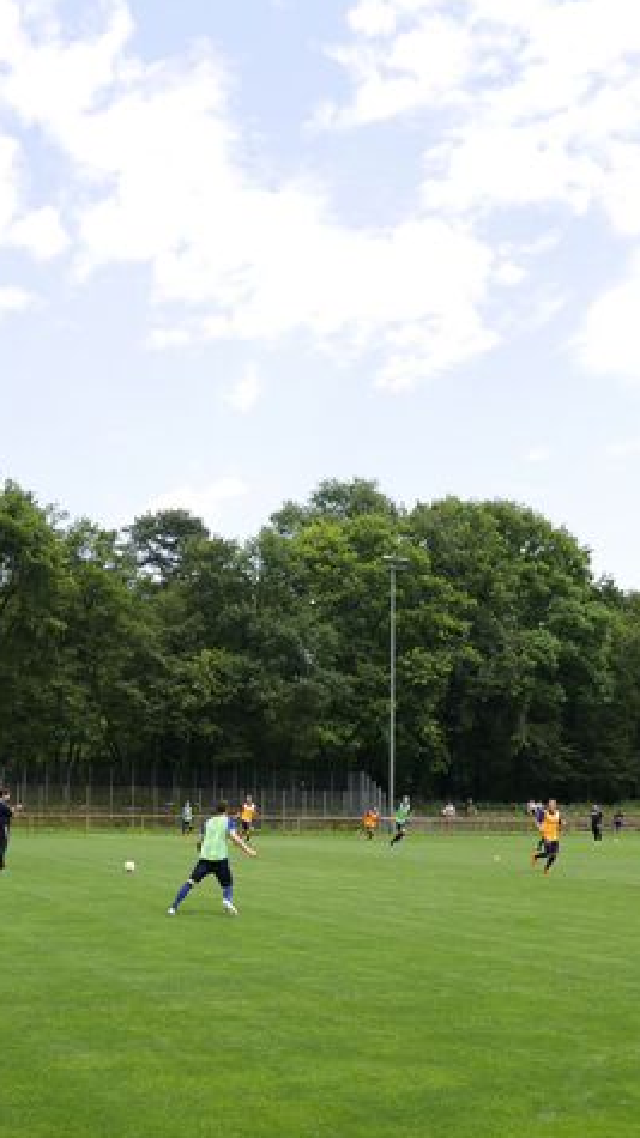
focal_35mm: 47
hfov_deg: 25.4
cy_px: 571
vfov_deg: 43.7
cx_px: 319
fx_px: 1419
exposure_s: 1/320
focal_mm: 16
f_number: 6.3
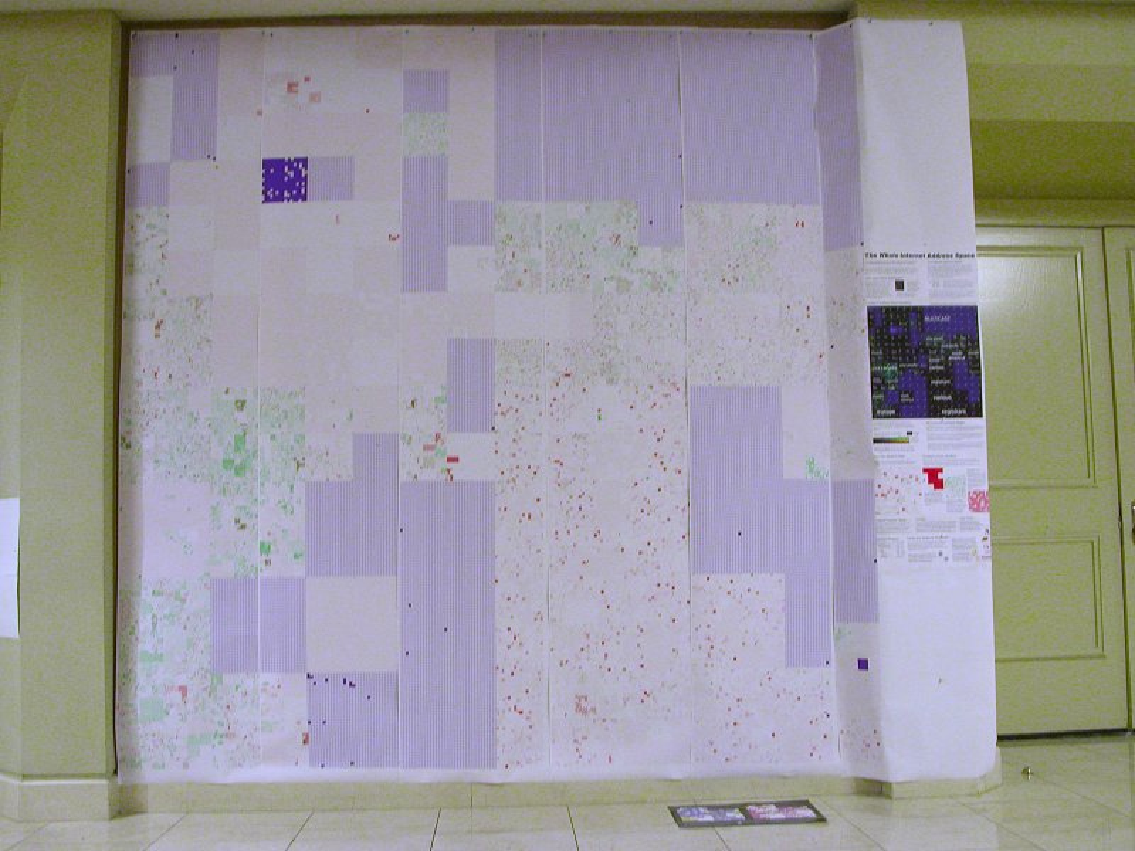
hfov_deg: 52.6
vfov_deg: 40.7
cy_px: 426
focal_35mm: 35
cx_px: 568
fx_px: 1148
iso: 200
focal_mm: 9
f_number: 2.8
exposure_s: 1/2.4
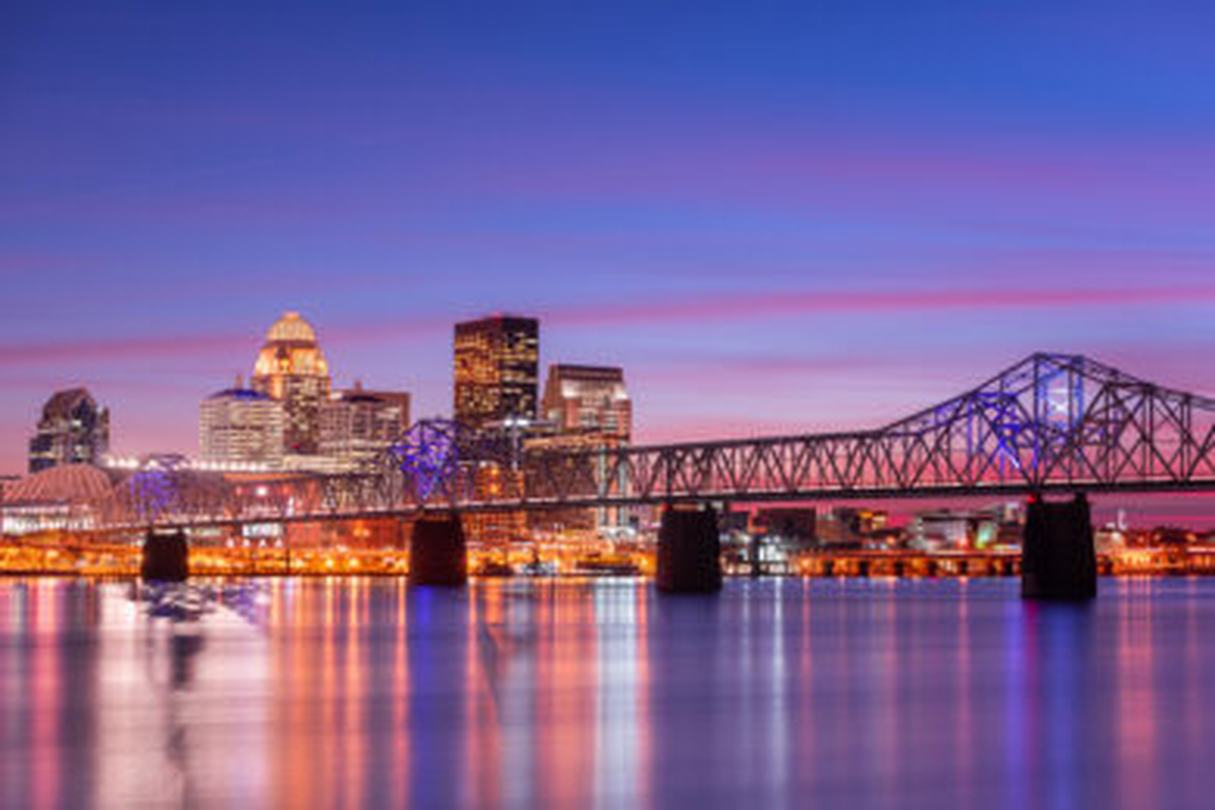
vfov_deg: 19.5
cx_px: 608
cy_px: 405
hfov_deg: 28.8
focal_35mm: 70
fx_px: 2362
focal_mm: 70
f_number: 8
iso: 64
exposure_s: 10
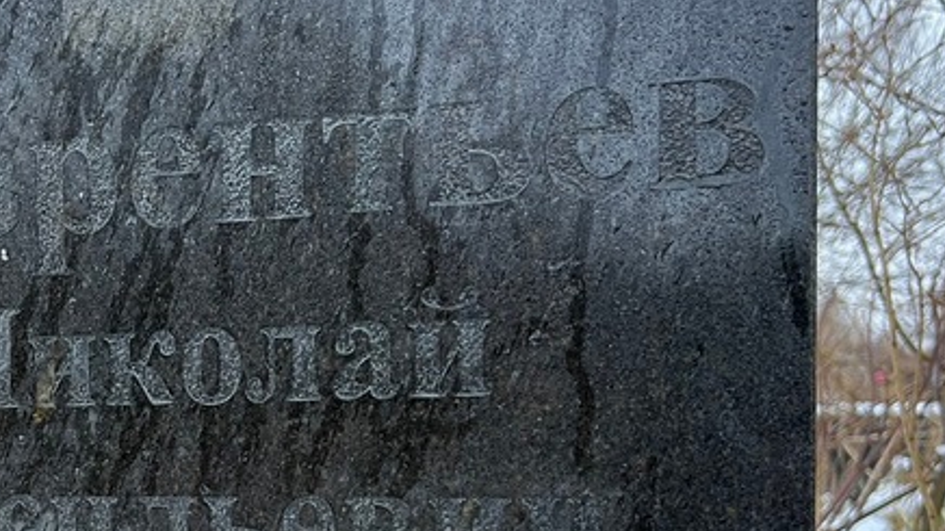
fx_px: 1303
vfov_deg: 22.6
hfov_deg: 38.9
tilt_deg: -3.1
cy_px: 464
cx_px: 243
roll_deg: -0.9
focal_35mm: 52
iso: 125
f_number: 1.5
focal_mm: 5.7
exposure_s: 1/84
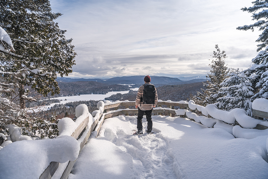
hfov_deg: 73.8
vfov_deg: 53.1
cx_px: 134
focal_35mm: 24
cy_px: 90
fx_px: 179
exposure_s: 1/6400
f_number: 4
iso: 400
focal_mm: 24
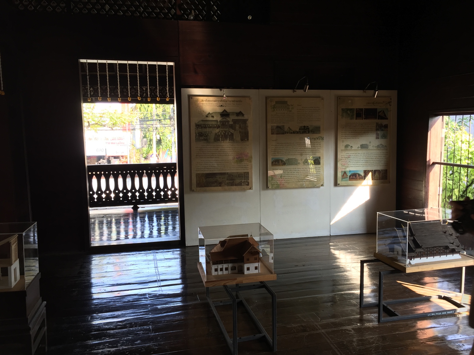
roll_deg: +0.1
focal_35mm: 29
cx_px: 237
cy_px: 178
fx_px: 397
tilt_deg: -7.0
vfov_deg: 48.2
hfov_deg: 61.7
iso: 32
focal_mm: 4.15
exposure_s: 1/60
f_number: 2.2
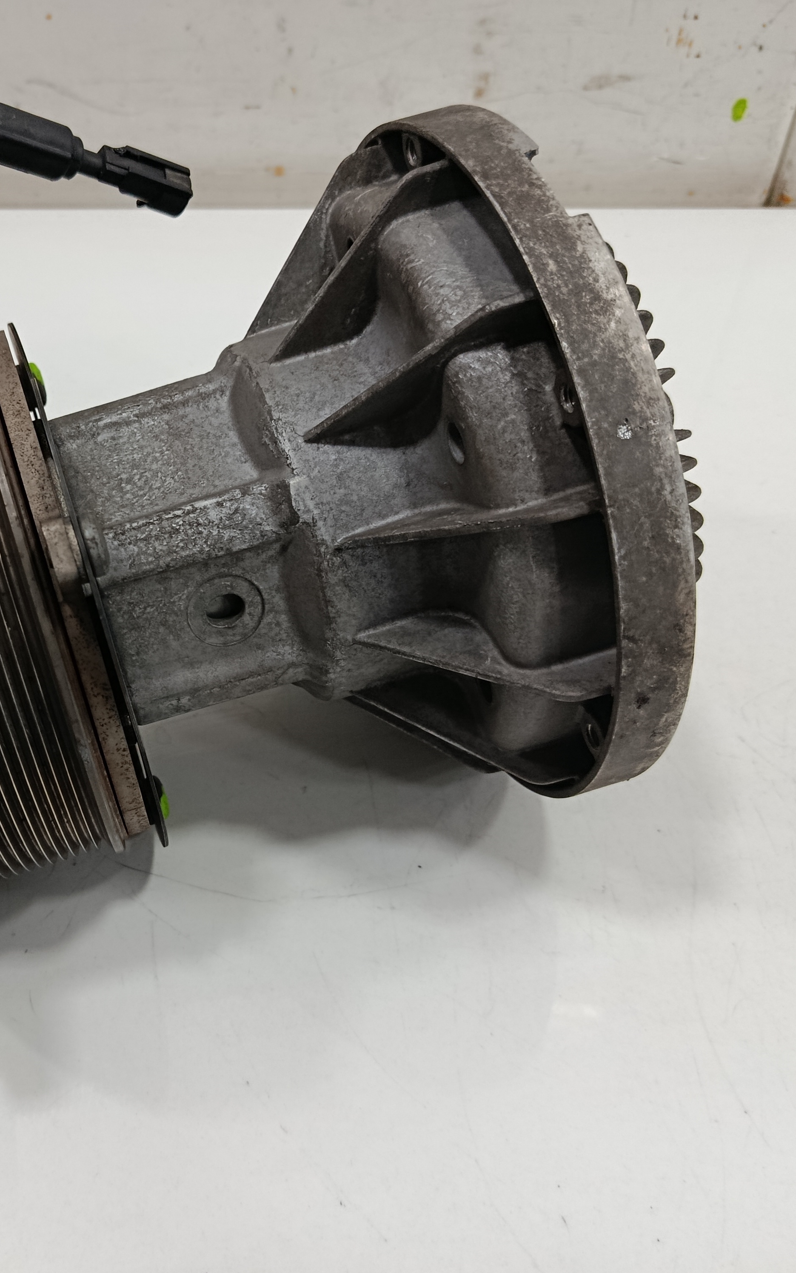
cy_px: 638
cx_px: 170
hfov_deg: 36.1
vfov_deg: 56.7
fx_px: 1180
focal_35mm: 34
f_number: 1.7
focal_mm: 5.24
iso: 1158
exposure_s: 1/100
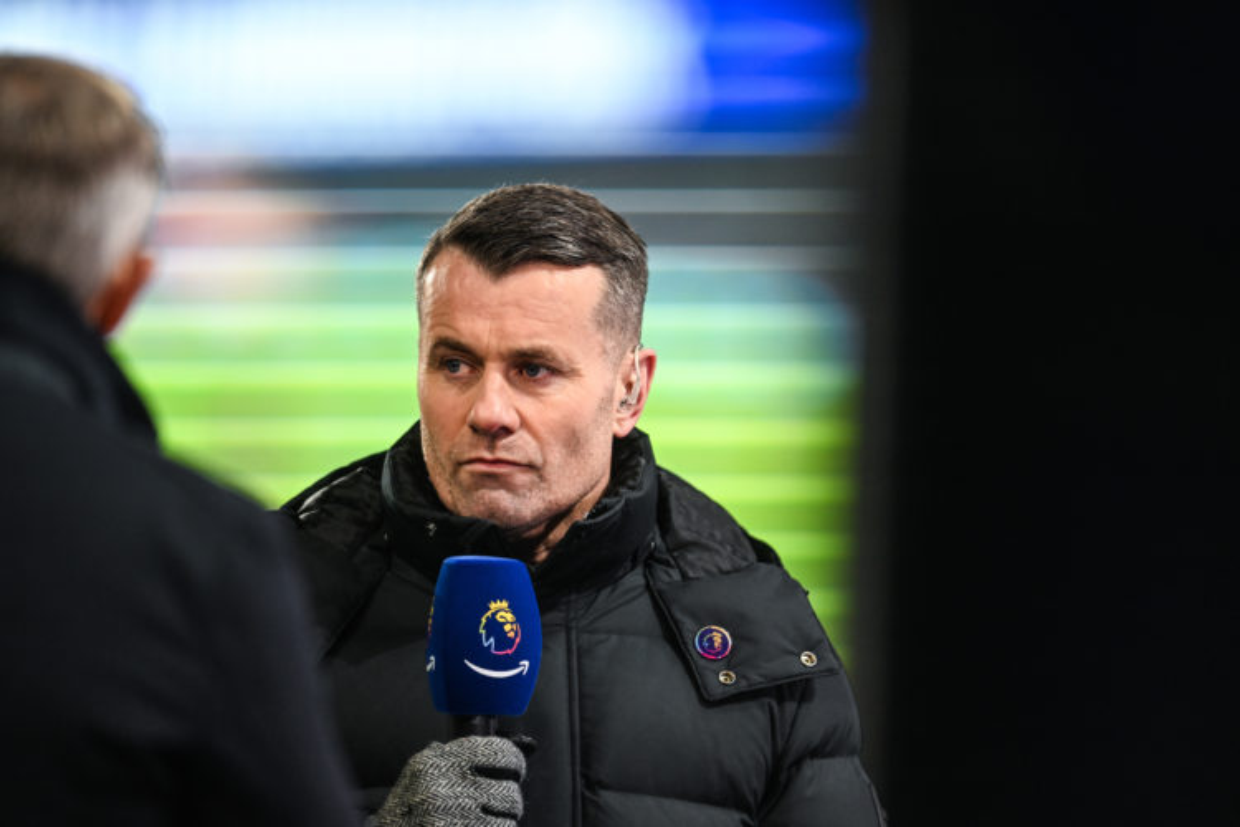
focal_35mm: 400
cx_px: 620
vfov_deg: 3.4
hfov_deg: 5.2
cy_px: 414
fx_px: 13777
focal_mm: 400
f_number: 2.8
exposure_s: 1/1600
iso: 1600
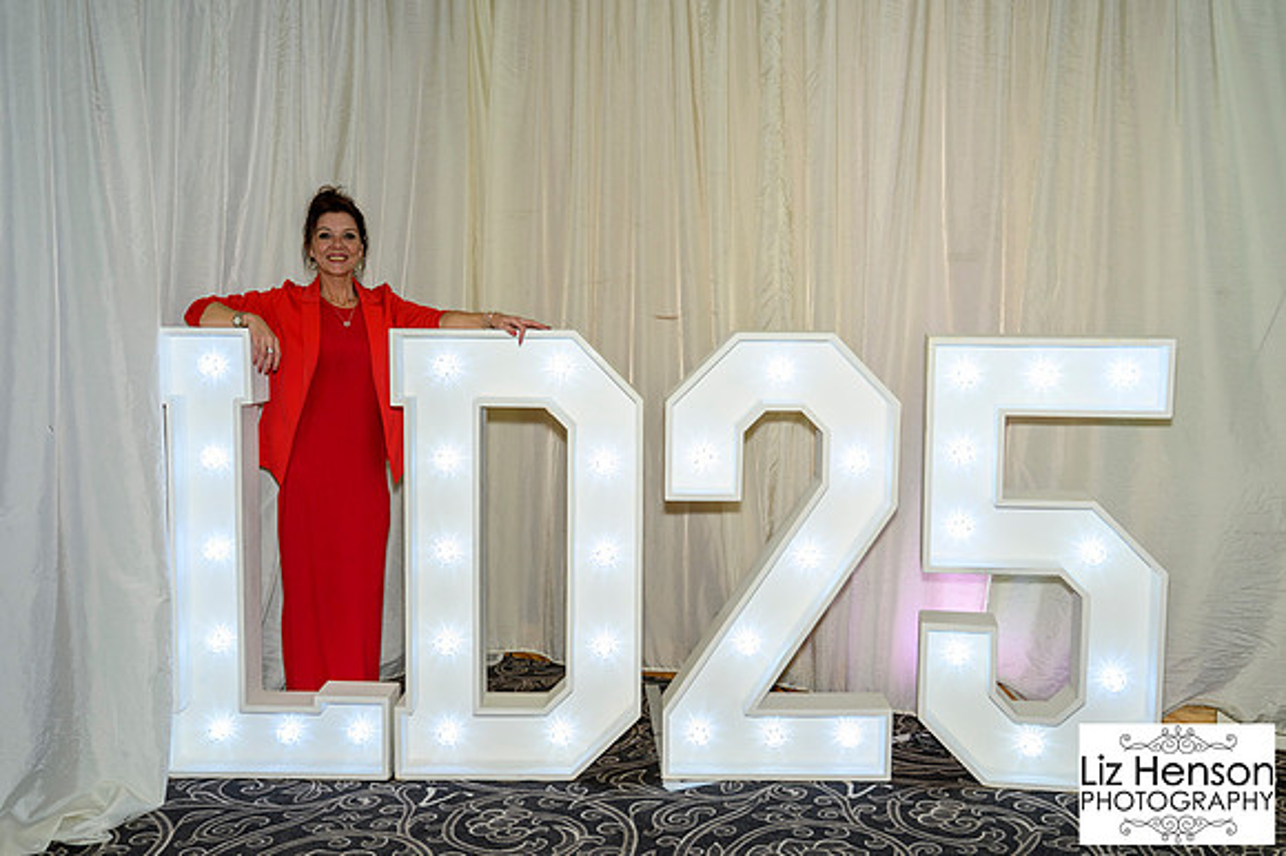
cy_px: 428
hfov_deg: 53.0
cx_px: 643
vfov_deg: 36.7
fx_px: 1290
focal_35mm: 36
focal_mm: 35
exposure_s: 1/160
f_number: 4
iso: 1250
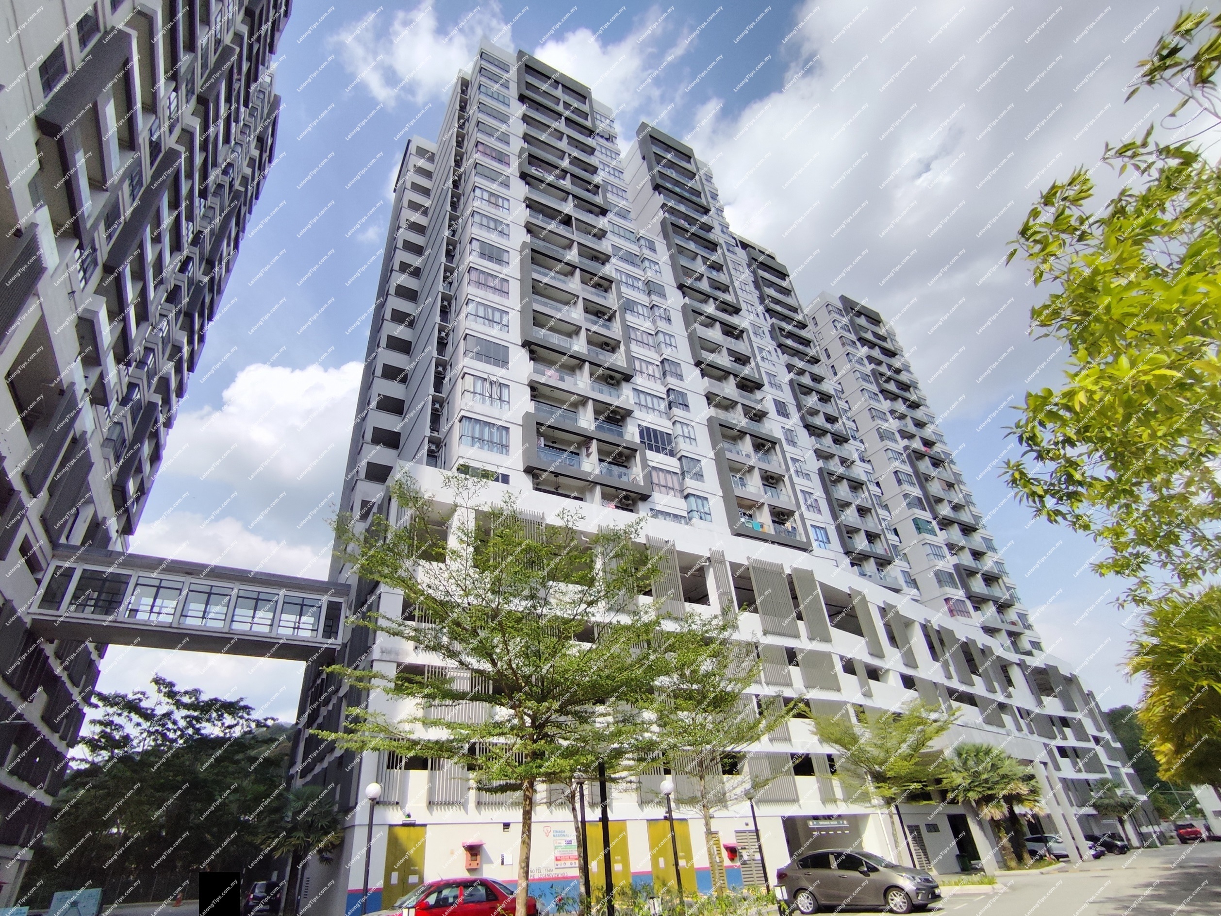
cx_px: 610
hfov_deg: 94.5
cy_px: 458
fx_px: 564
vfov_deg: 78.1
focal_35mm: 16
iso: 50
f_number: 2.2
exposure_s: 1/2723
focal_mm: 1.65
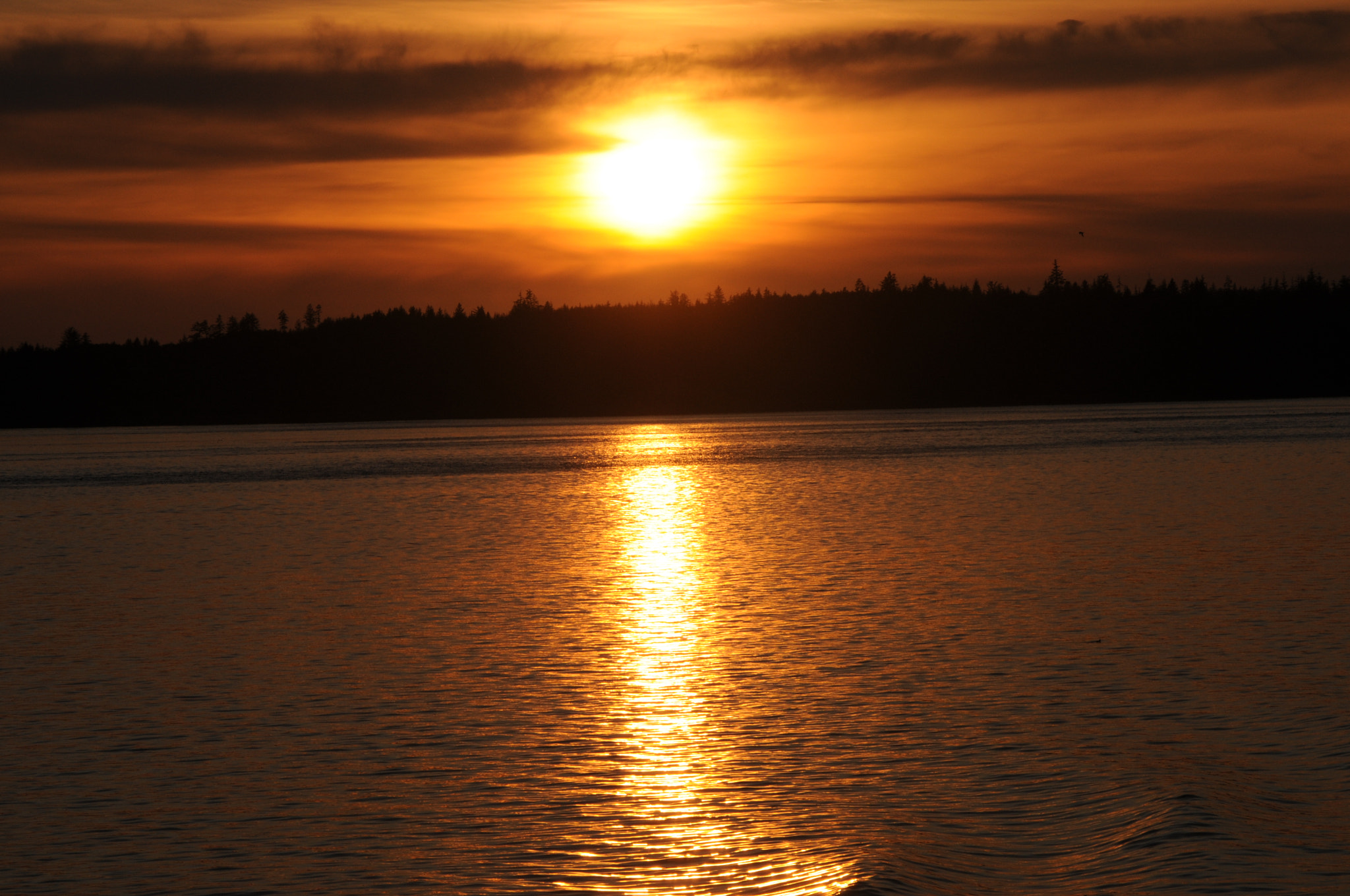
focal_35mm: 150
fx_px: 5618
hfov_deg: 13.7
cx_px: 675
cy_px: 448
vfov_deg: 9.1
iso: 200
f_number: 11
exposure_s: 1/800
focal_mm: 100
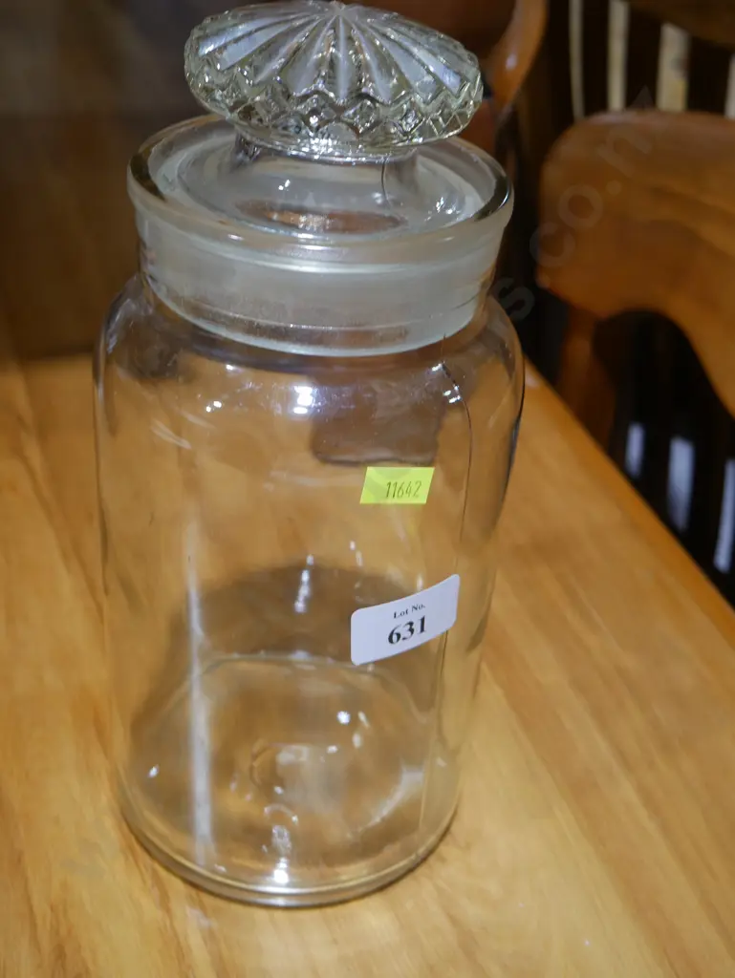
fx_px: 1358
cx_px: 368
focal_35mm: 48
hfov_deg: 30.3
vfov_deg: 39.6
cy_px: 489
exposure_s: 1/60
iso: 500
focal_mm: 24
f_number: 5.2
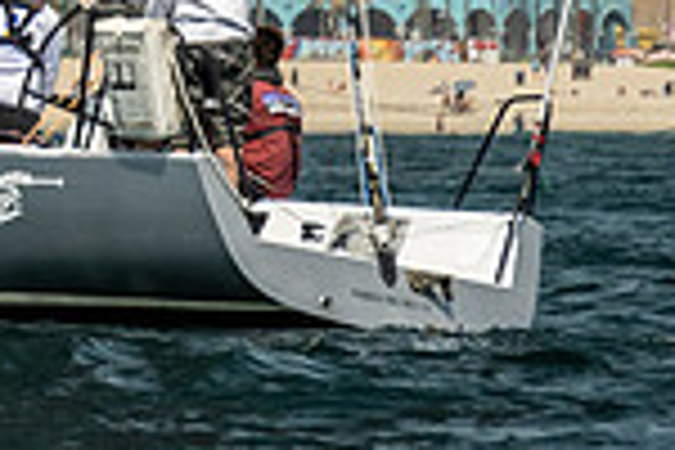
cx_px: -643
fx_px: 27767
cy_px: -580
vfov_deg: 0.9
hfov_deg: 1.4
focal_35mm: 1481
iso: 320
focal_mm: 200
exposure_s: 1/1000
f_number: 6.3
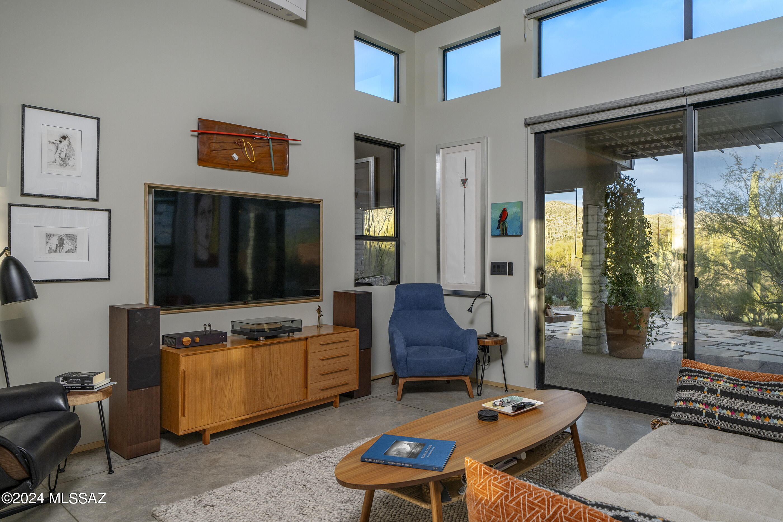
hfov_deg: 76.1
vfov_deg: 55.1
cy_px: 261
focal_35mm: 23
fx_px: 500
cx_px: 392
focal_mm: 23
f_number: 5.6
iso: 200
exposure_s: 1/160
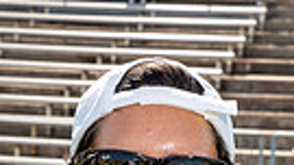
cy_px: 484
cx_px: 135
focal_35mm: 244
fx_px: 1903
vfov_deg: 4.8
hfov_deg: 8.8
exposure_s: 1/250
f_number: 11
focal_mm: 70
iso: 320
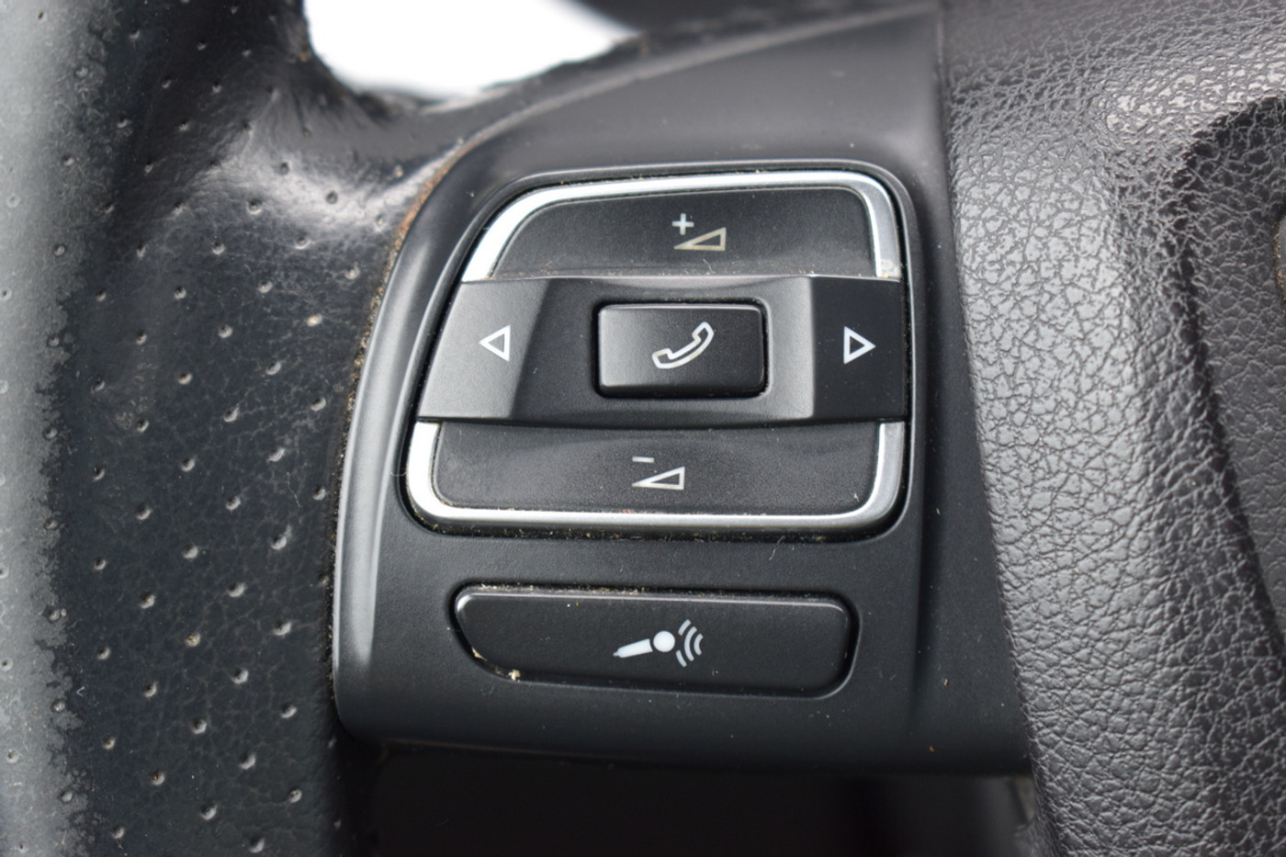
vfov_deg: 17.5
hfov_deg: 26.0
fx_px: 2786
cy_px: 428
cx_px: 643
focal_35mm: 78
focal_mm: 52
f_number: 5.6
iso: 640
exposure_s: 1/60
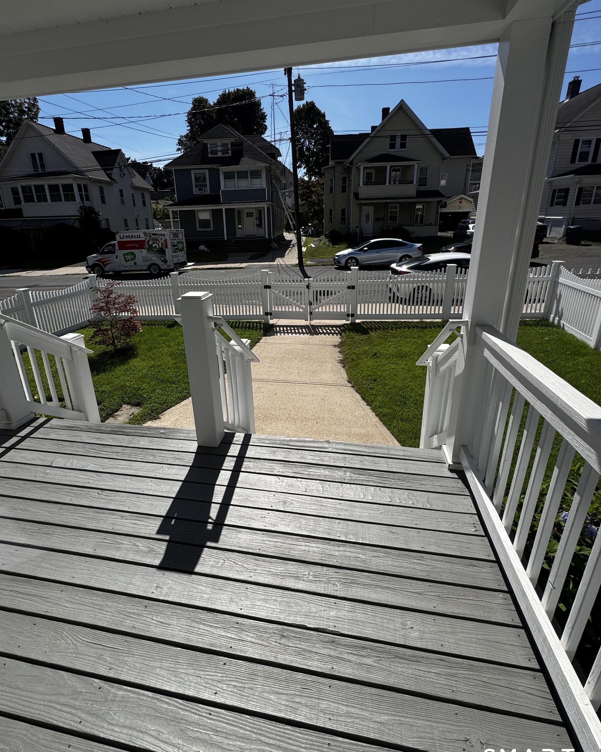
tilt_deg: -18.9
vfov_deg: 92.7
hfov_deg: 80.3
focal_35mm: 16
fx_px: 356
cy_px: 334
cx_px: 286
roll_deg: +2.4
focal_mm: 2.22
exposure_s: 1/2494
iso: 50
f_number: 2.2
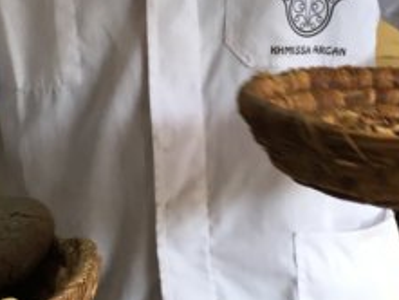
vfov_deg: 14.0
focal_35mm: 105
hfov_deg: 18.7
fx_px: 1211
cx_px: 155
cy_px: 29
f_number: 2.2
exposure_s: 1/33
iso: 32
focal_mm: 4.15
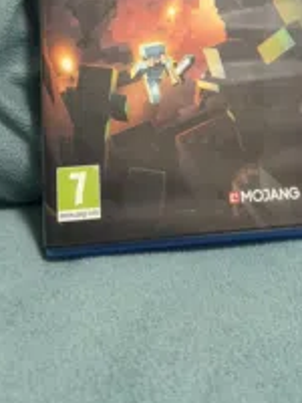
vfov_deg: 36.8
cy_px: 30
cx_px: 171
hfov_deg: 30.2
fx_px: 558
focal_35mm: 48
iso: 640
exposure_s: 1/60
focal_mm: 6.76
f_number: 1.78
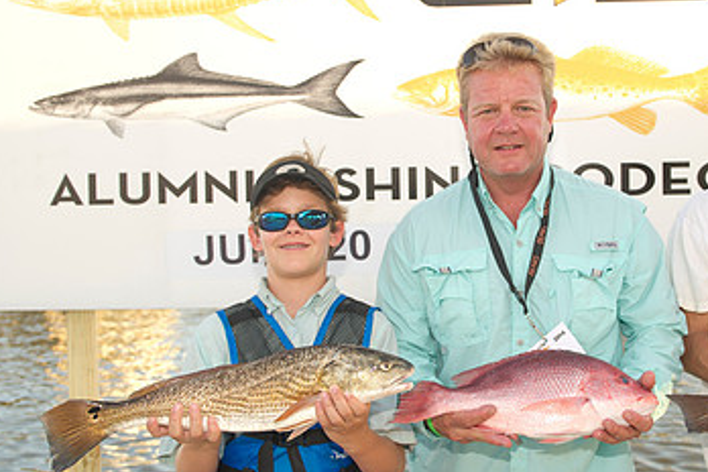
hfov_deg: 42.9
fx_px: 885
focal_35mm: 45
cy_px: 236
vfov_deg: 29.9
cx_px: 480
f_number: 4.5
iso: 125
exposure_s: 1/160
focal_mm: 27
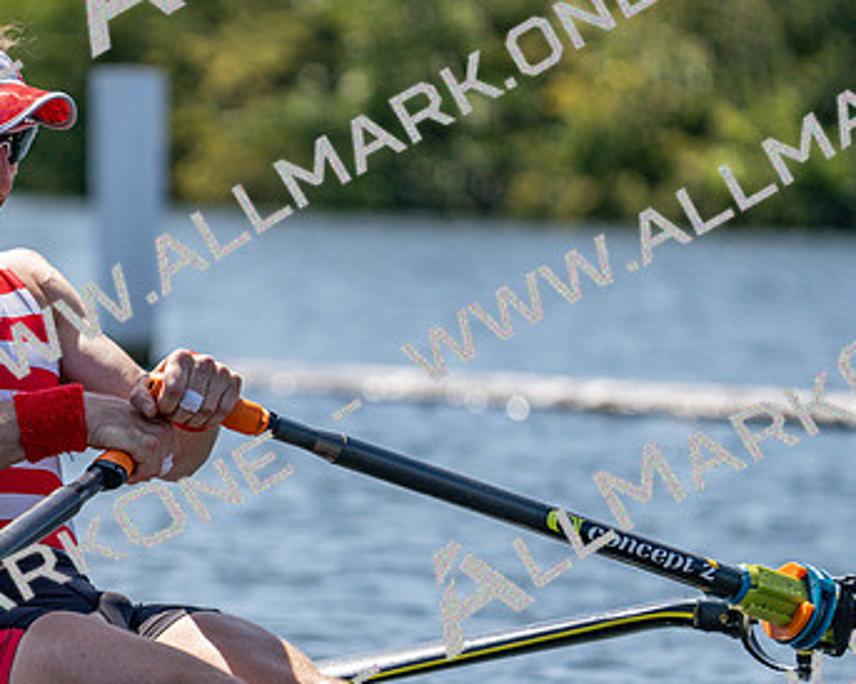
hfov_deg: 4.8
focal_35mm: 405
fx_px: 10255
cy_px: 423
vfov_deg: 3.8
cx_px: 220
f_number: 5.6
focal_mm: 255
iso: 320
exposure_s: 1/2000
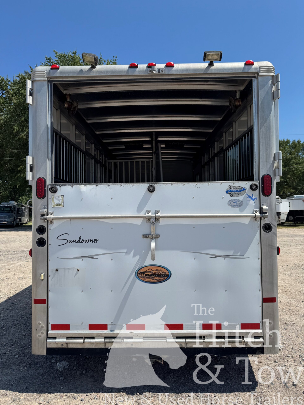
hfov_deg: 56.8
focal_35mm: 24
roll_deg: +0.6
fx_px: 281
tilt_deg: +5.0
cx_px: 152
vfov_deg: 71.6
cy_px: 202
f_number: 1.78
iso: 80
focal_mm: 6.76
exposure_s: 1/5348
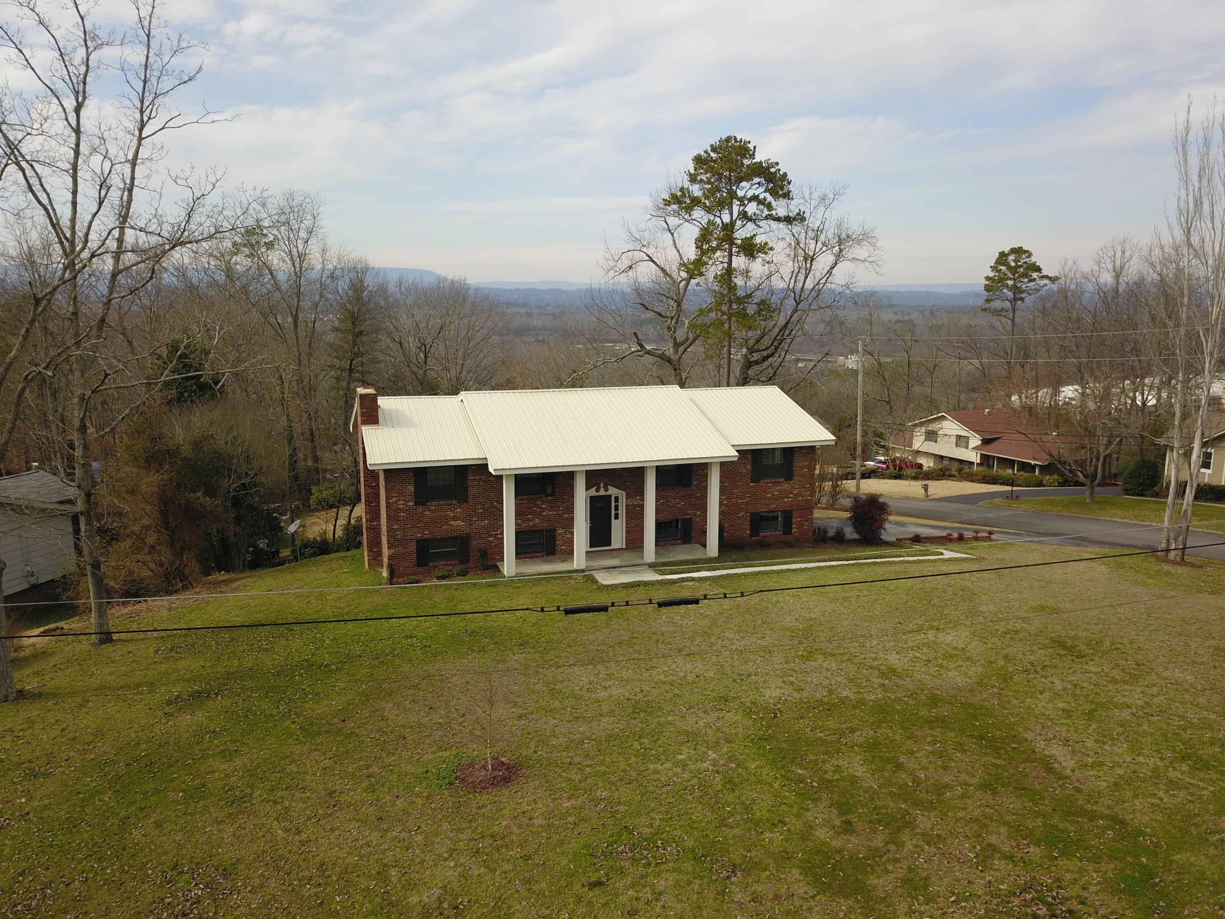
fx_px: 920
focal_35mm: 26
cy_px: 460
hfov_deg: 67.3
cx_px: 612
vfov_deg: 53.1
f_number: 2.2
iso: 100
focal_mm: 4.73
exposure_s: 1/956
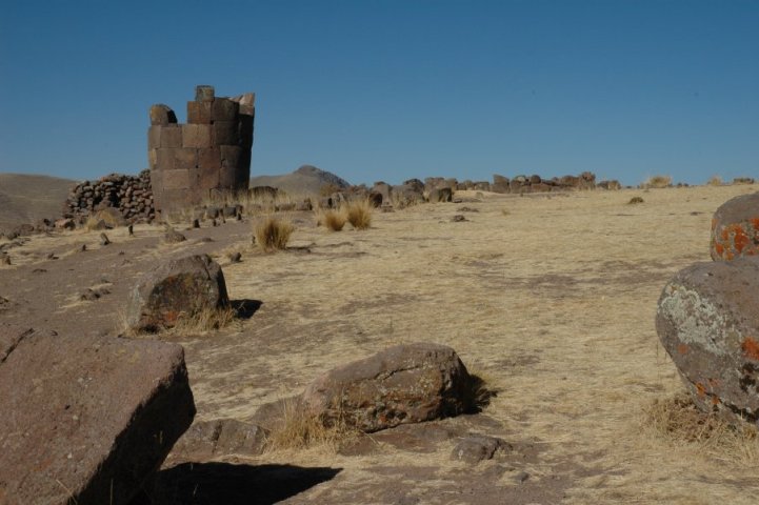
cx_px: 380
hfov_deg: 33.4
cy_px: 252
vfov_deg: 22.6
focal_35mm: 60
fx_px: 1264
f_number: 16
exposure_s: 1/250
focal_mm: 40
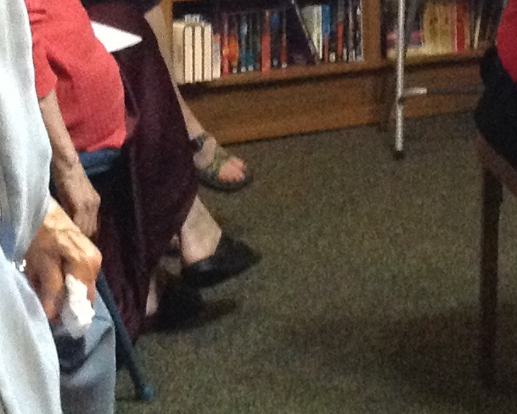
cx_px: 488
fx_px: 2096
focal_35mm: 137
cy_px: -211
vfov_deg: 10.8
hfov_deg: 13.9
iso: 320
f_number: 2.4
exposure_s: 1/15
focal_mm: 3.3
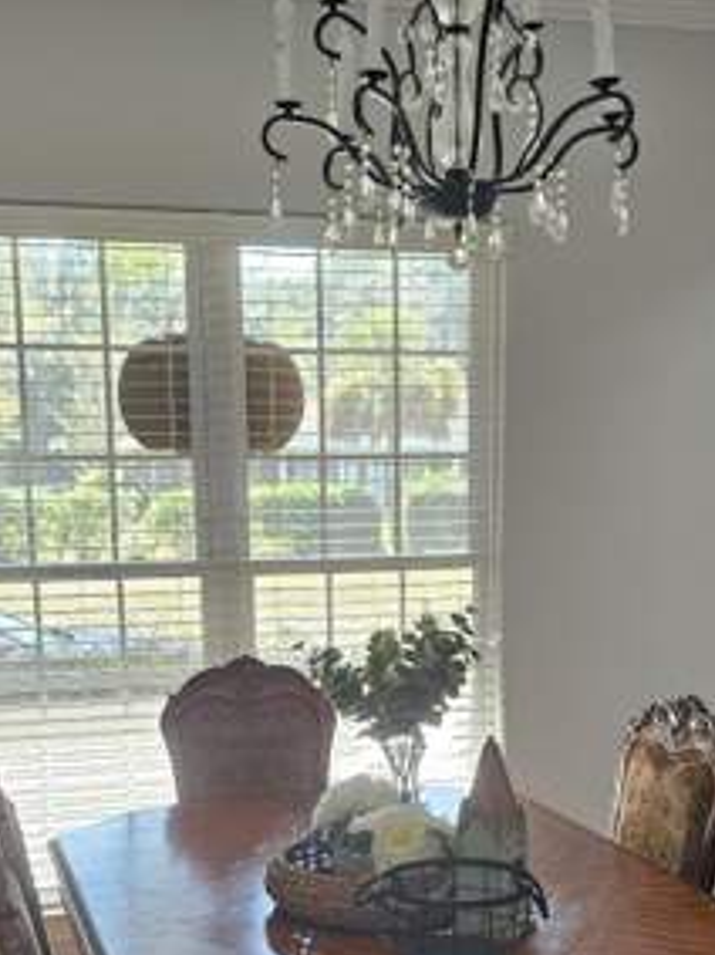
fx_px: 1433
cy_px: 776
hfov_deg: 28.0
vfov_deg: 35.5
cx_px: 371
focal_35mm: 52
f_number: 1.7
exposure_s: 1/120
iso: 125
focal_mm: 6.3
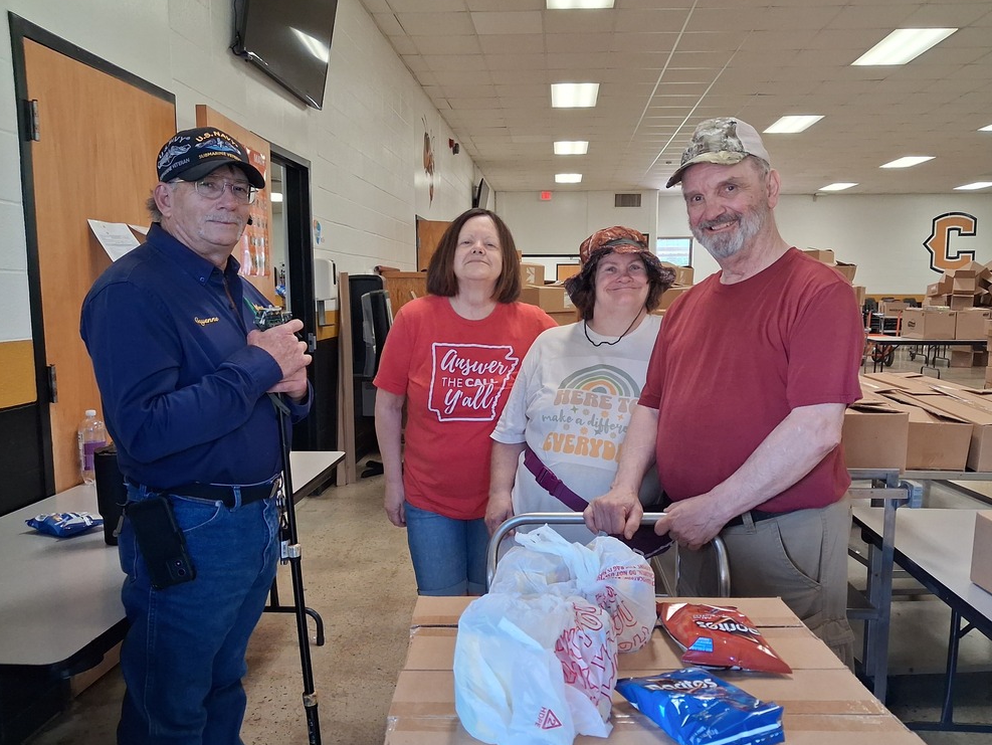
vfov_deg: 49.8
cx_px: 510
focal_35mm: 28
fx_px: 803
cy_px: 383
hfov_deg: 63.4
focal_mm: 4
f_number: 1.8
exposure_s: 1/120
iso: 320
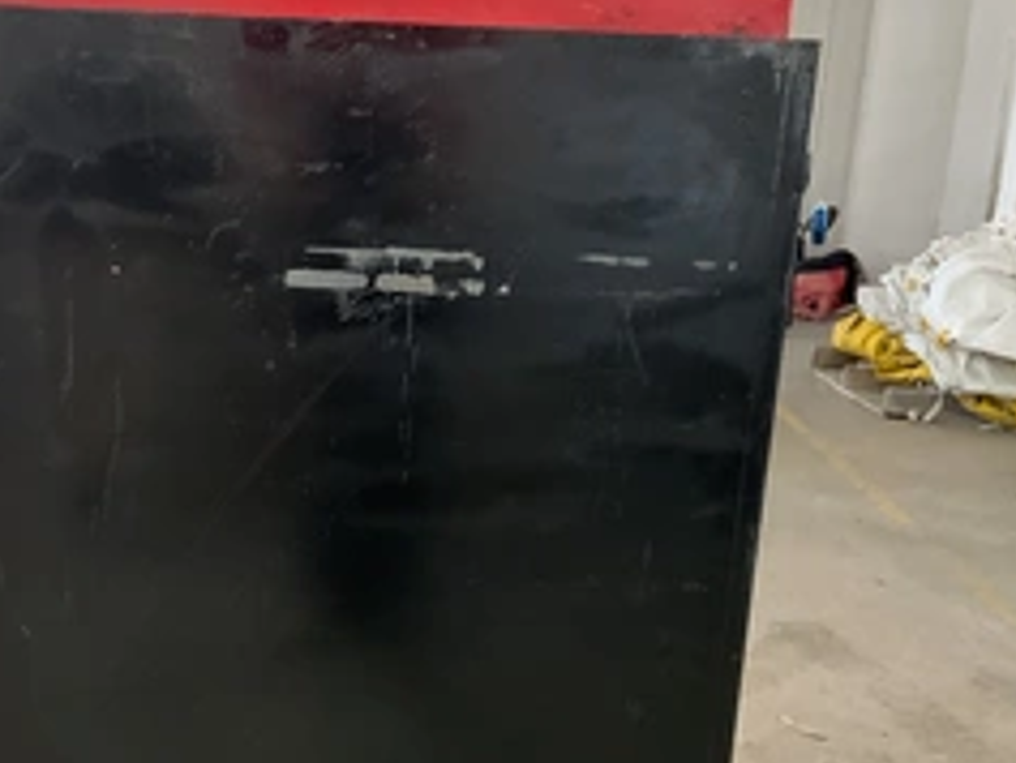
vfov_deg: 29.3
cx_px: 364
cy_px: 566
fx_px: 1439
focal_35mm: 49
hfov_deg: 38.6
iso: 250
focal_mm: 3
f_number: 1.8
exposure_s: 1/60
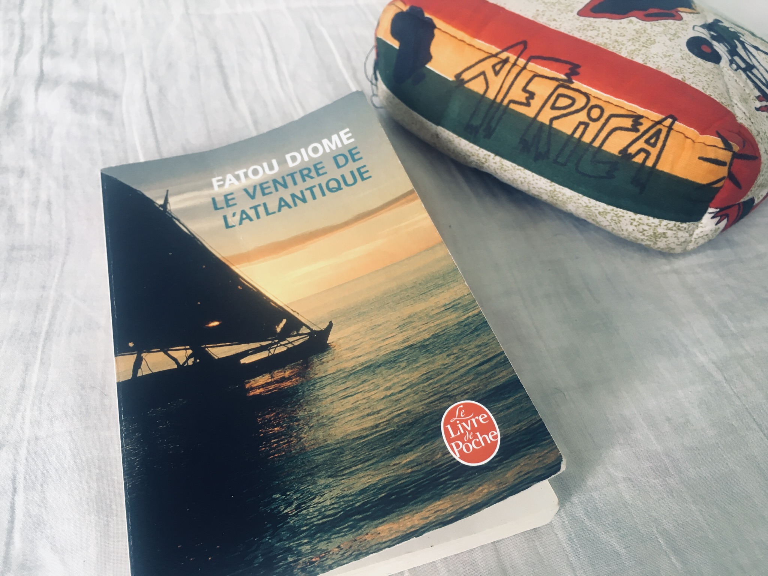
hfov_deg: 61.7
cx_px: 384
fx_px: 643
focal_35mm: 29
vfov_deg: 48.2
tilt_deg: -45.5
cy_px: 288
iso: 64
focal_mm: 4.15
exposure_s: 1/34
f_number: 2.2
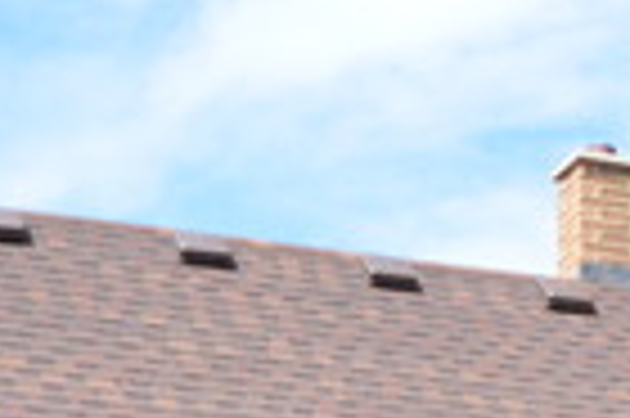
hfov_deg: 12.1
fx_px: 2884
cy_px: 849
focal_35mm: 165
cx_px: 824
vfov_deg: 7.9
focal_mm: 24
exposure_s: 1/200
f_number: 7.1
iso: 100
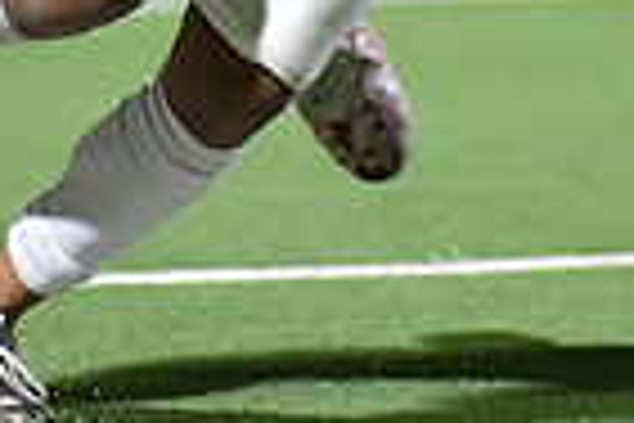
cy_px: -362
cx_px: 324
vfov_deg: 1.1
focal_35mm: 1232
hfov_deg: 1.7
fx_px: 21695
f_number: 3.2
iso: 6400
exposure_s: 1/1250
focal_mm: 300
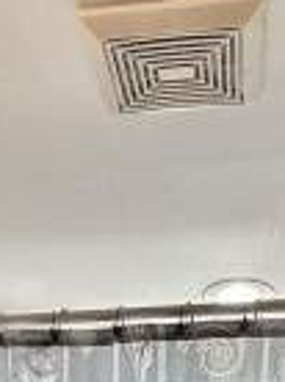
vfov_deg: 19.8
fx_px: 716
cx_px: 119
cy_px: 725
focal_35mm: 65
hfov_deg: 22.5
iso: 125
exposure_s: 1/120
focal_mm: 2.22
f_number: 2.2
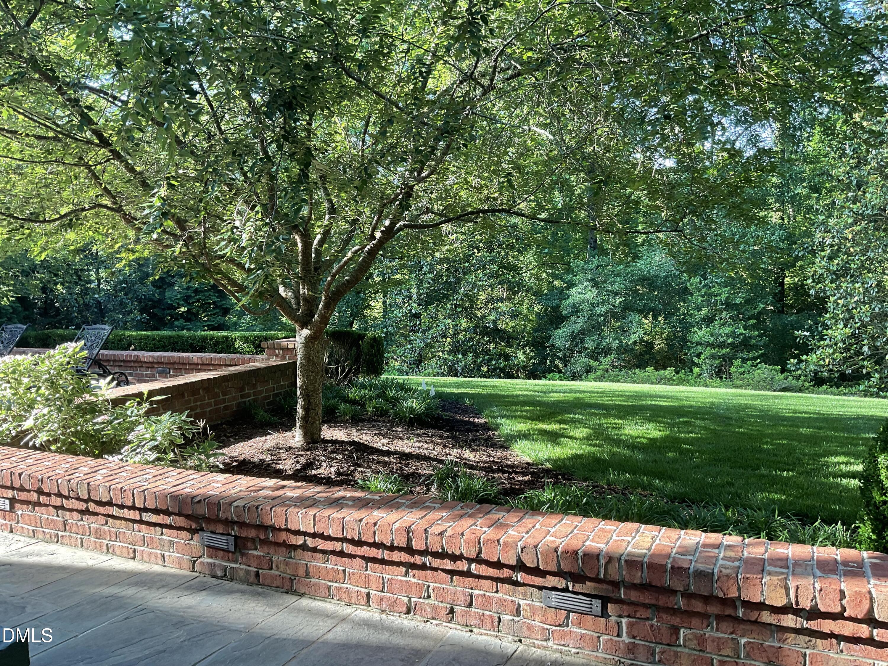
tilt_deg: -5.3
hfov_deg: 61.7
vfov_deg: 48.2
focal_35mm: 29
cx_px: 444
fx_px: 744
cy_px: 333
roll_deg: +1.2
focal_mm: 3
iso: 25
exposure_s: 1/120
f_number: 1.8
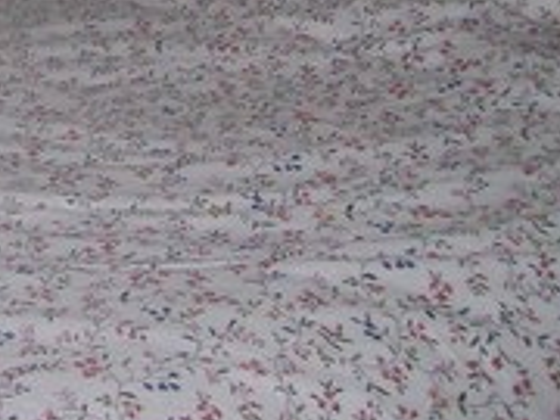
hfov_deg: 15.2
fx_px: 1941
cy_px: -224
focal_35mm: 120
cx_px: -271
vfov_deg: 11.8
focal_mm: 6
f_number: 2.7
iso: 140
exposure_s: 1/64
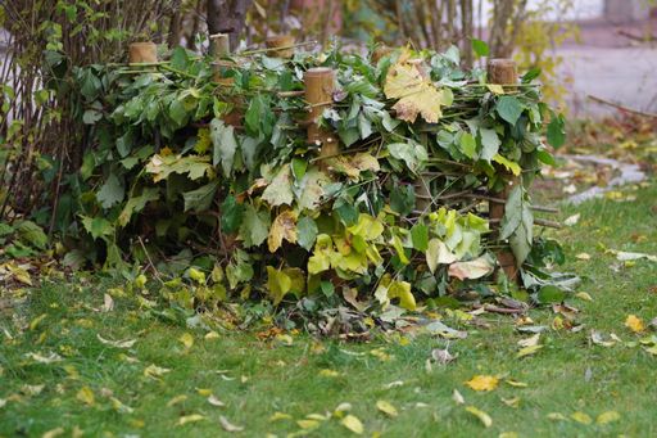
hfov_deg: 13.7
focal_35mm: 150
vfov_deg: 9.1
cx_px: 328
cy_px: 219
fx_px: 2736
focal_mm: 100
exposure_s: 1/160
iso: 100
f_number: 2.8
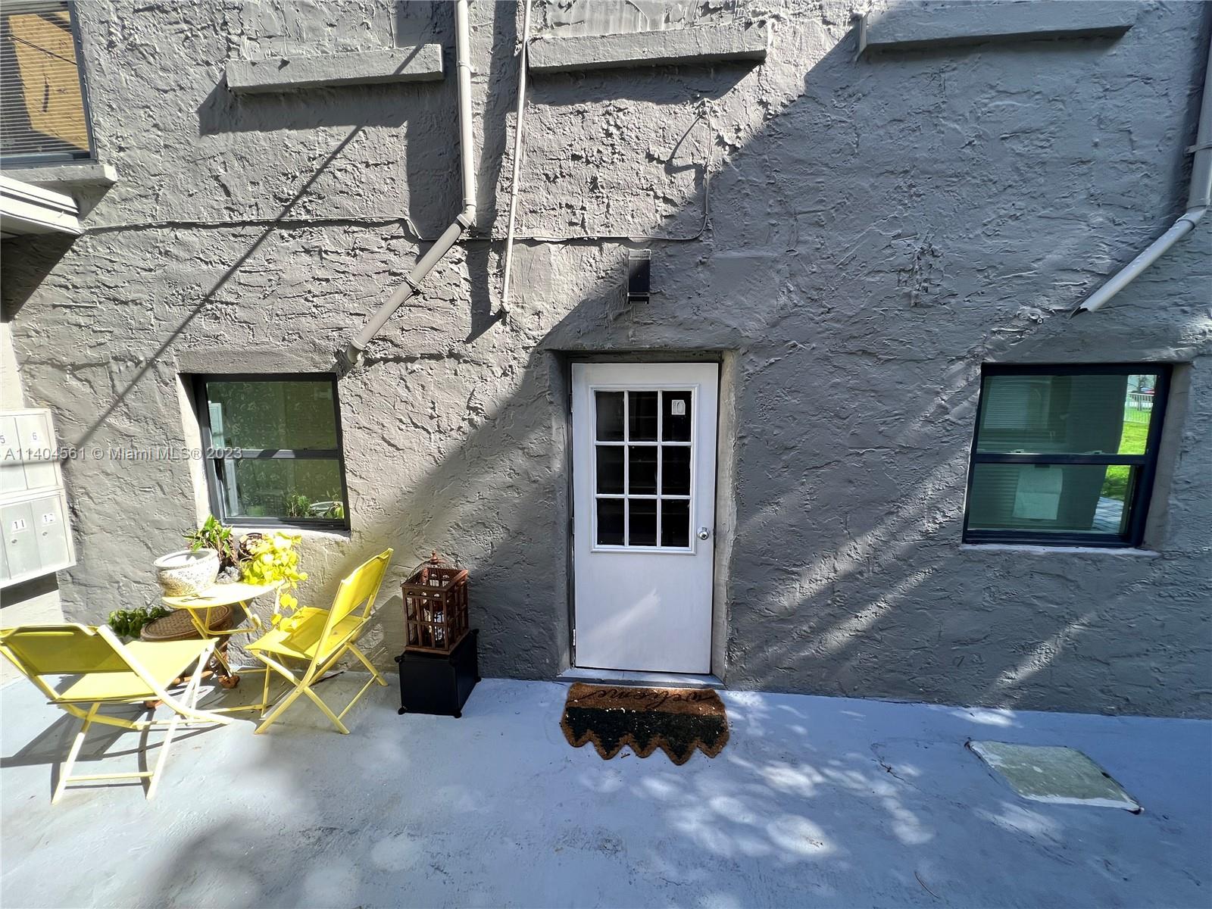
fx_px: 455
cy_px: 454
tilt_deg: -8.9
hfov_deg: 106.2
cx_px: 606
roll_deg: +0.4
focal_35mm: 13
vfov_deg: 89.9
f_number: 1.8
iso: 32
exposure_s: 1/205
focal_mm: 1.57
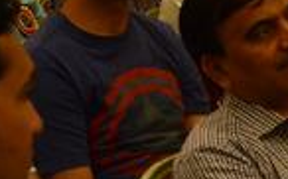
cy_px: -206
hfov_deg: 6.0
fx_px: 2699
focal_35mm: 344
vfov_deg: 3.8
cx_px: 521
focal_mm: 55
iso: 2500
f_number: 5.6
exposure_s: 1/80
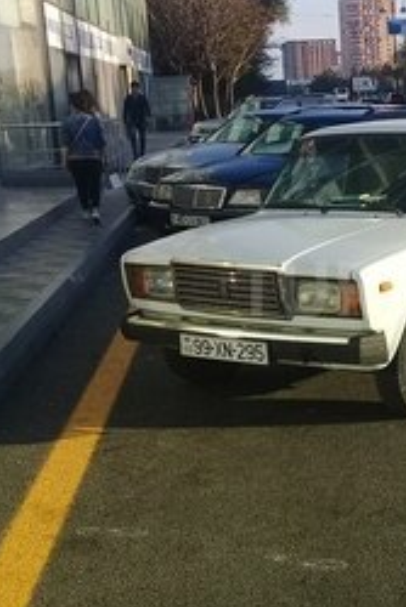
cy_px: 289
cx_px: 423
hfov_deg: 20.5
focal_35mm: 64
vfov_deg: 31.4
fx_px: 1081
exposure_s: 1/646
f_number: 2.2
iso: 50
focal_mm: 3.3
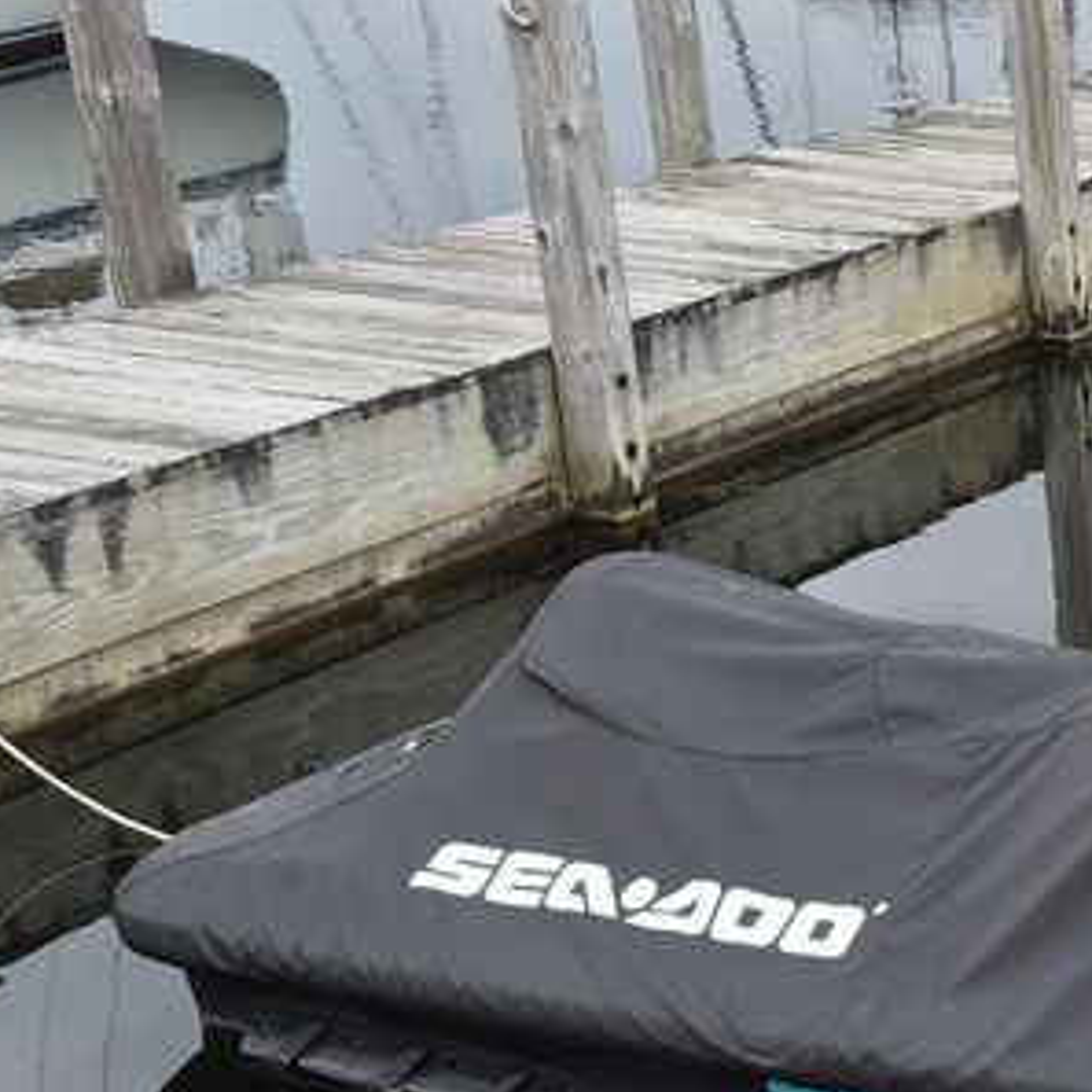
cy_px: 629
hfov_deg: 20.4
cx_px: 1721
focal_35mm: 70
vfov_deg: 24.6
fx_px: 2498
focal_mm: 5.4
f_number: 1.8
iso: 80
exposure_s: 1/780
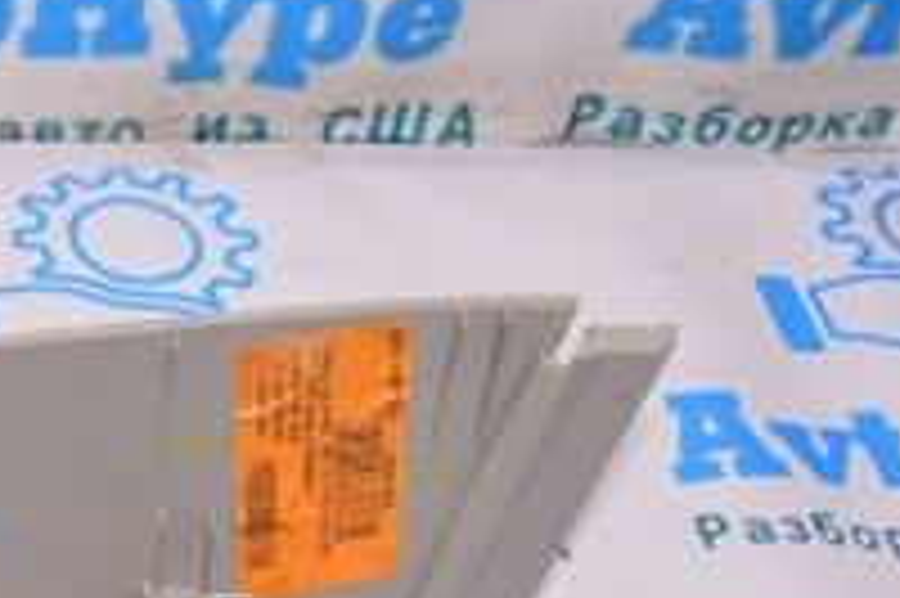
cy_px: 744
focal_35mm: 96
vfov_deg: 13.8
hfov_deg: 19.3
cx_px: -324
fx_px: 2398
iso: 1600
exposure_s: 1/160
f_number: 8
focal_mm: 20
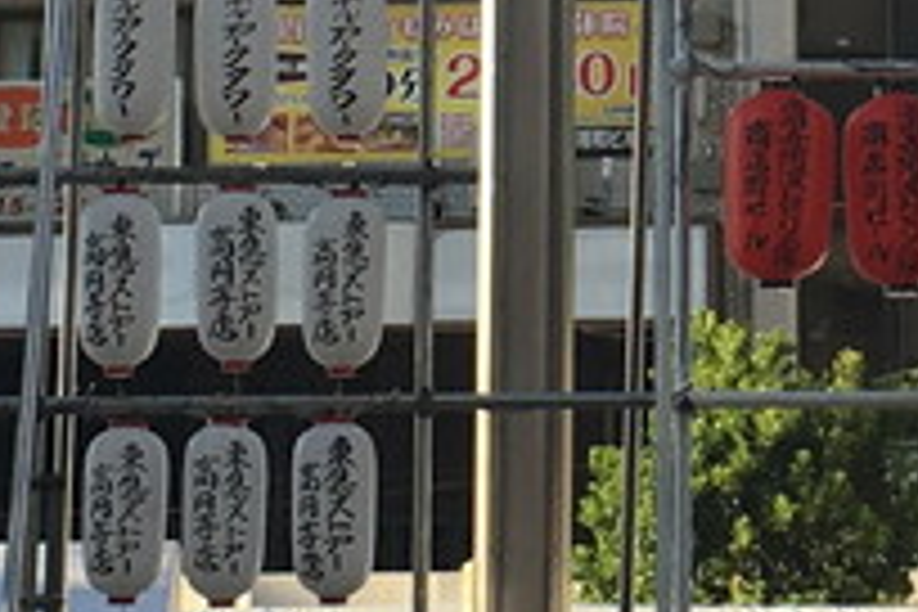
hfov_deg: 10.8
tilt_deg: +13.2
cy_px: -333
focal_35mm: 189
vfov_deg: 7.1
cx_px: 945
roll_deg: -0.2
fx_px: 4819
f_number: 2.2
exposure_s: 1/557
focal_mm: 4.15
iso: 25
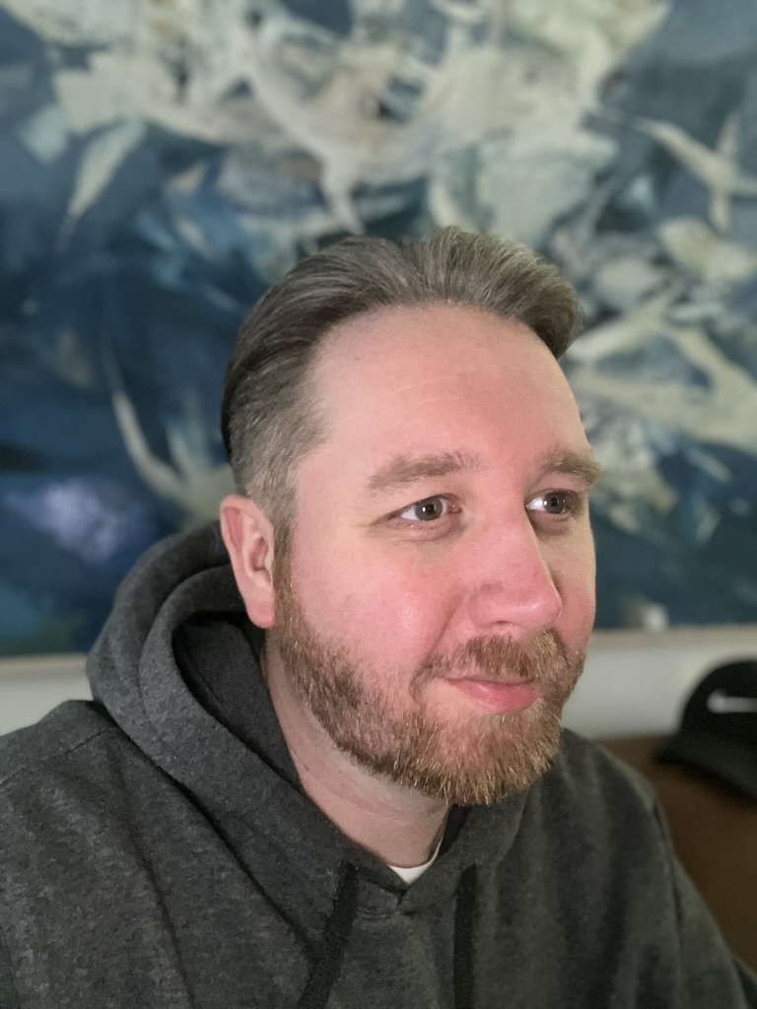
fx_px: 875
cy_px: 504
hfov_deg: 46.8
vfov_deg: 60.0
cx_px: 378
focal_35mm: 30
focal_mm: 2.71
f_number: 2.2
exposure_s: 1/30
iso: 320
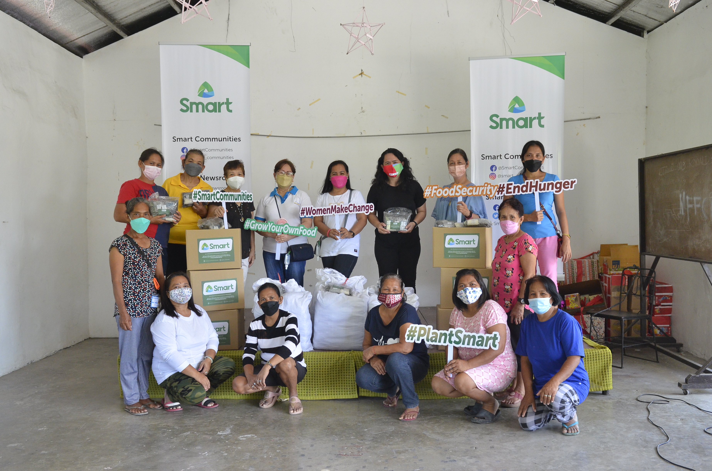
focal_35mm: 33
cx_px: 356
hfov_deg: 57.3
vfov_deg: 39.8
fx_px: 651
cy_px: 236
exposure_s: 1/160
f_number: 5
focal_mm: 22
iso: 1250
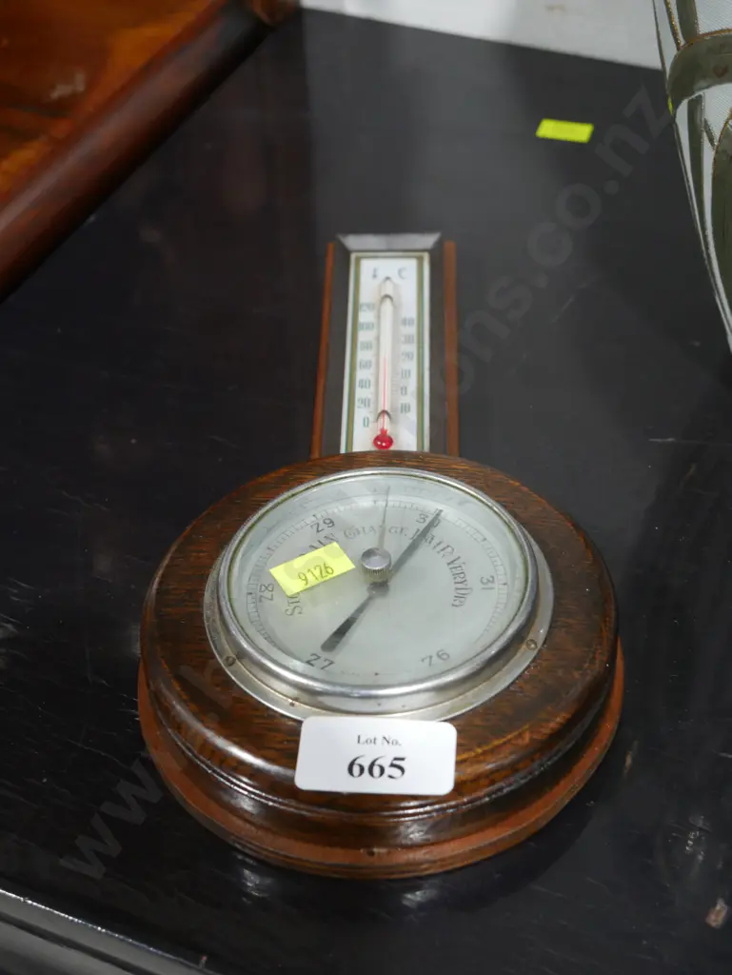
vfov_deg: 32.2
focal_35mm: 60
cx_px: 366
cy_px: 488
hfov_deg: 24.4
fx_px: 1690
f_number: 5.4
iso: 1000
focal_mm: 30
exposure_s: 1/60
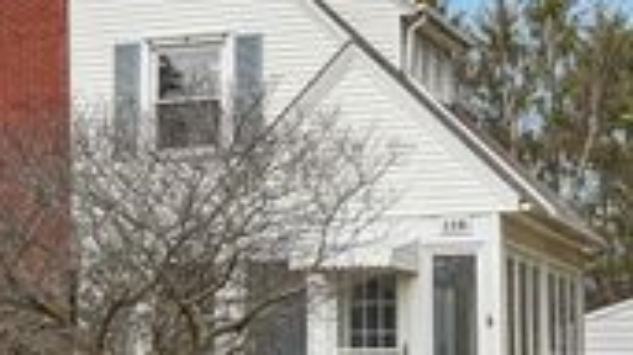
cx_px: 200
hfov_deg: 20.8
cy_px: 150
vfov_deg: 11.8
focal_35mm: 103
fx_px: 1720
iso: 100
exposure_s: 1/500
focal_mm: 33.5
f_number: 8
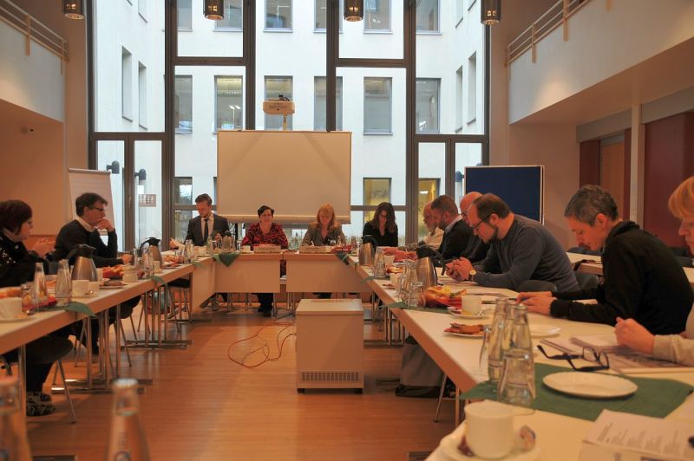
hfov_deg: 57.3
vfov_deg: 39.9
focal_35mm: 33
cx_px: 347
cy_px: 230
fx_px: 636
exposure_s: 1/30
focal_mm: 22
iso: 220
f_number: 3.8
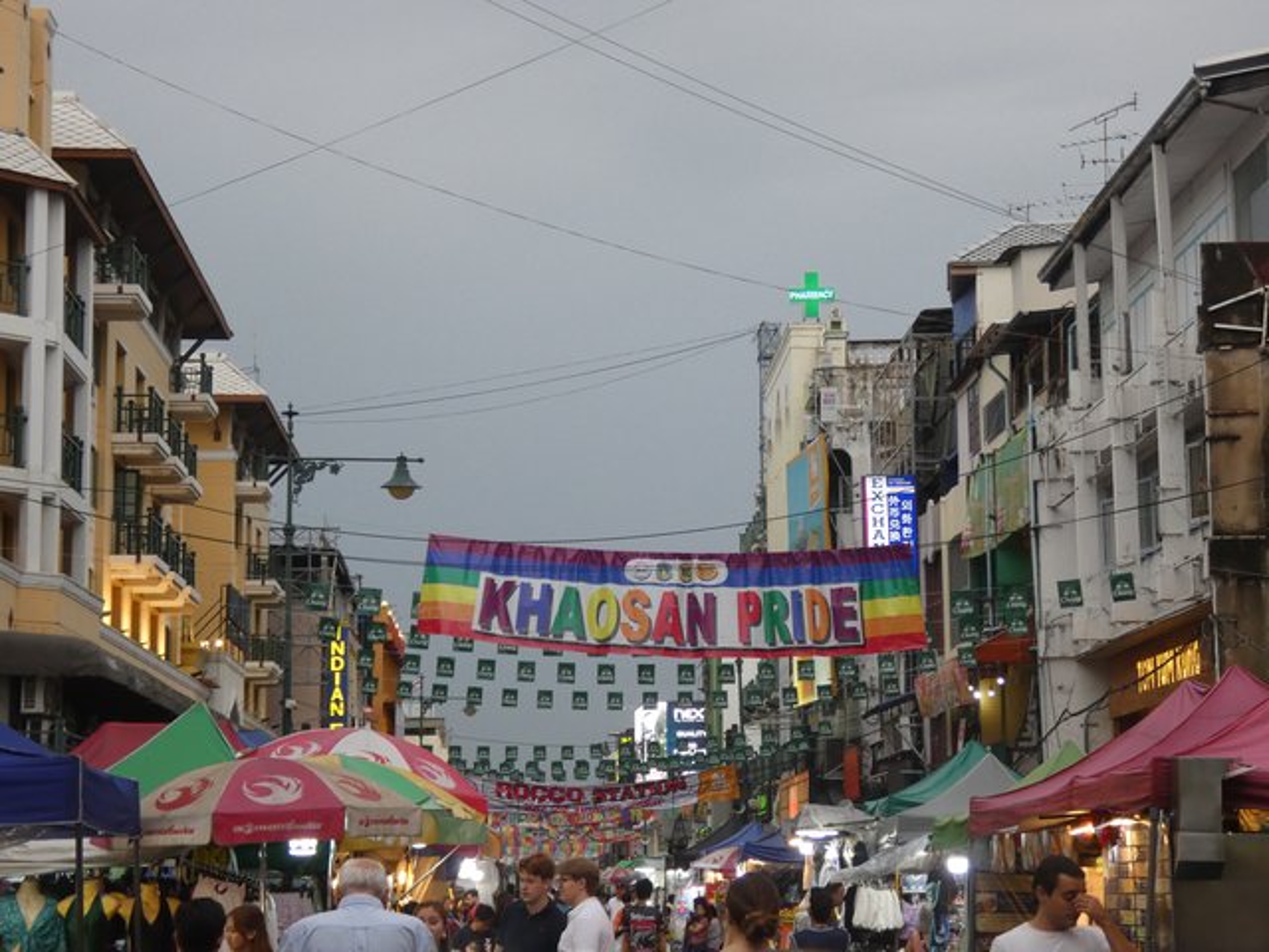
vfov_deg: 19.4
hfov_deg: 25.7
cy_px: 476
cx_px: 634
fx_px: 2786
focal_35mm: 76
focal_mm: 13.7
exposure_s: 1/80
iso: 320
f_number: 4.4
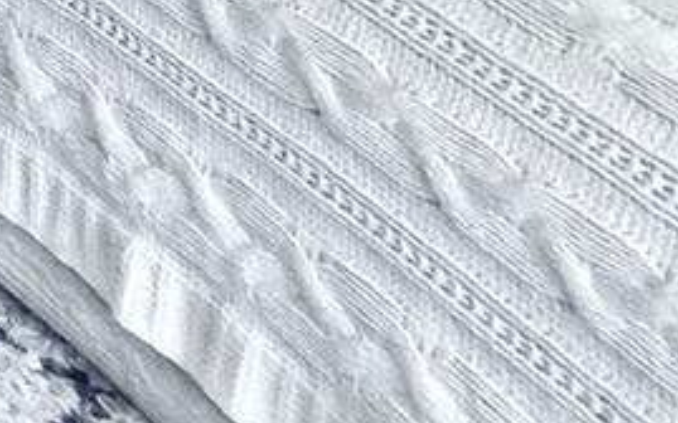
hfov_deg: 8.7
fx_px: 2088
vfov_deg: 6.9
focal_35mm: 113
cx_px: -1893
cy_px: -1503
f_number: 2.2
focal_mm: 2.2
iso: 100
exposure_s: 1/120
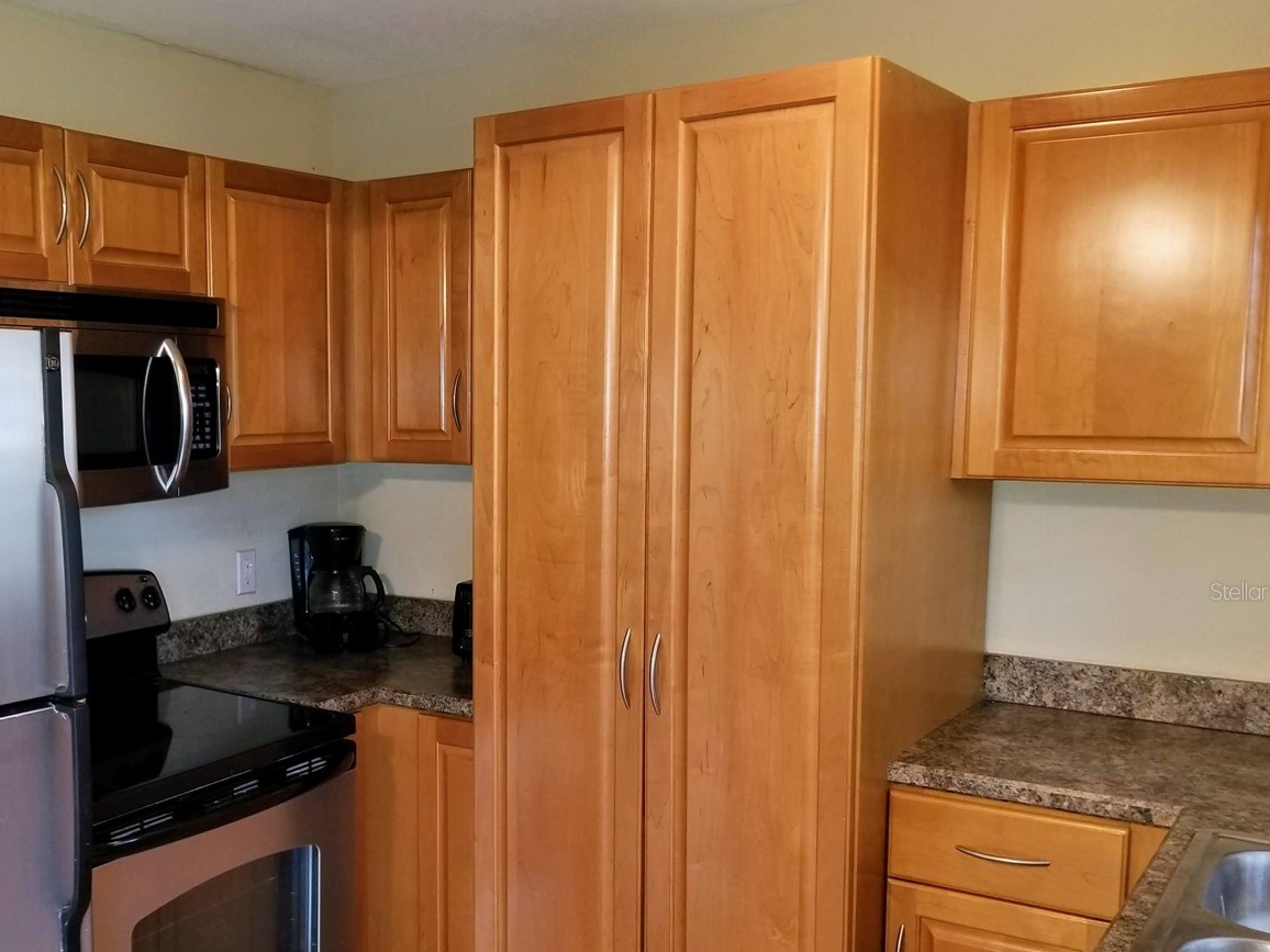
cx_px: 435
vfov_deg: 39.4
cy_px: 591
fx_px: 1321
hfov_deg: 50.5
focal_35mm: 36
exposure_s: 1/15
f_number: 1.7
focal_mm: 4.25
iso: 125
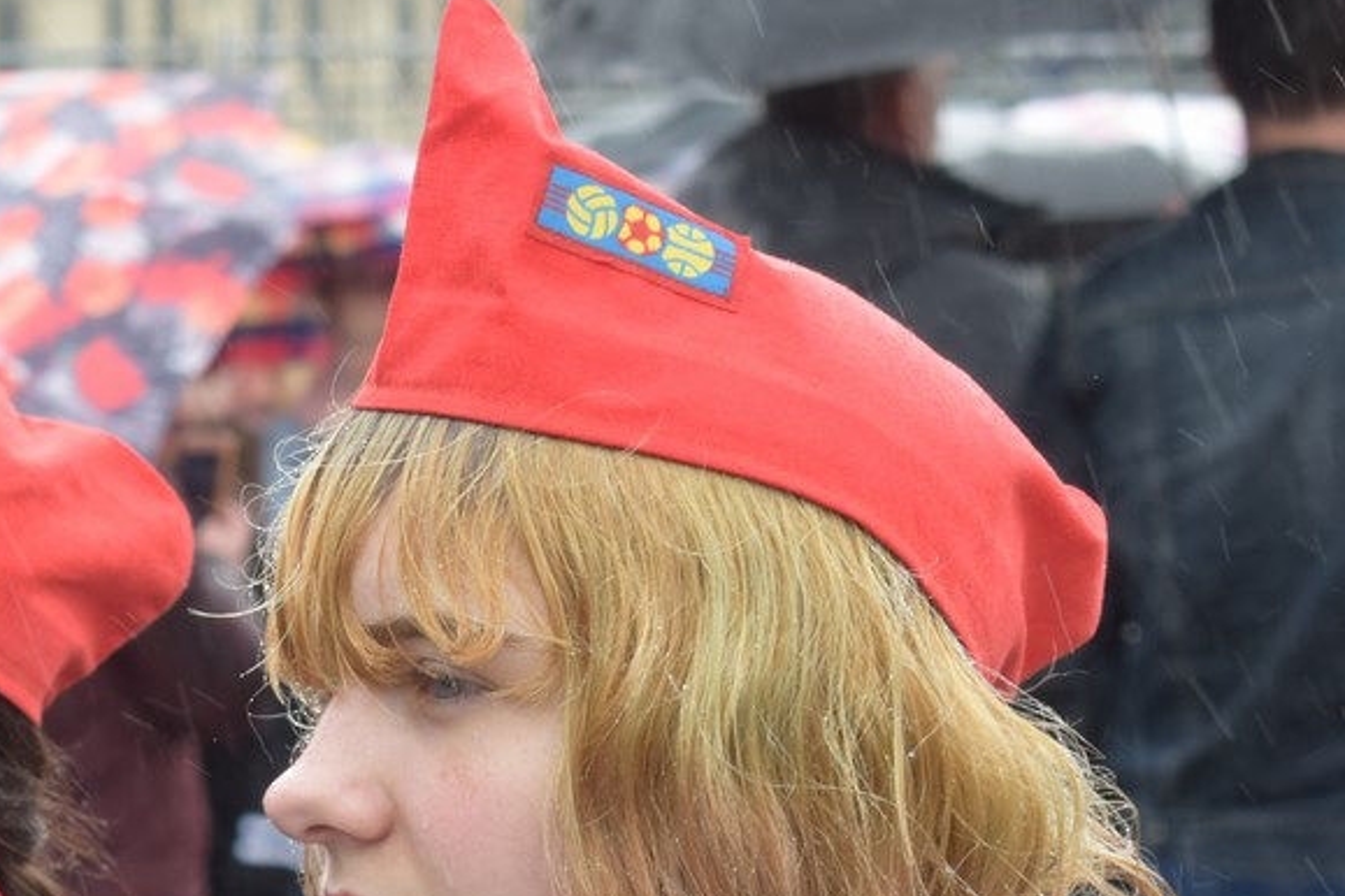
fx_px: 5450
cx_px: 230
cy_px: 756
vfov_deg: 9.4
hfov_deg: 14.0
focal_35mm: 146
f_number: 5.6
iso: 400
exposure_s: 1/125
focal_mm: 55
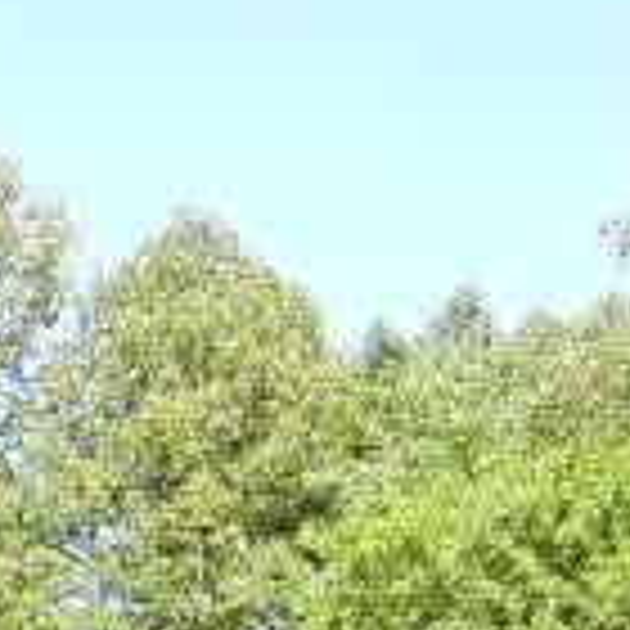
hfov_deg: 7.8
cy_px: 976
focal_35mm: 194
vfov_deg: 8.8
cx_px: -1274
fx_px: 3995
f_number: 3.5
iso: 160
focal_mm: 5.4
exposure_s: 1/310
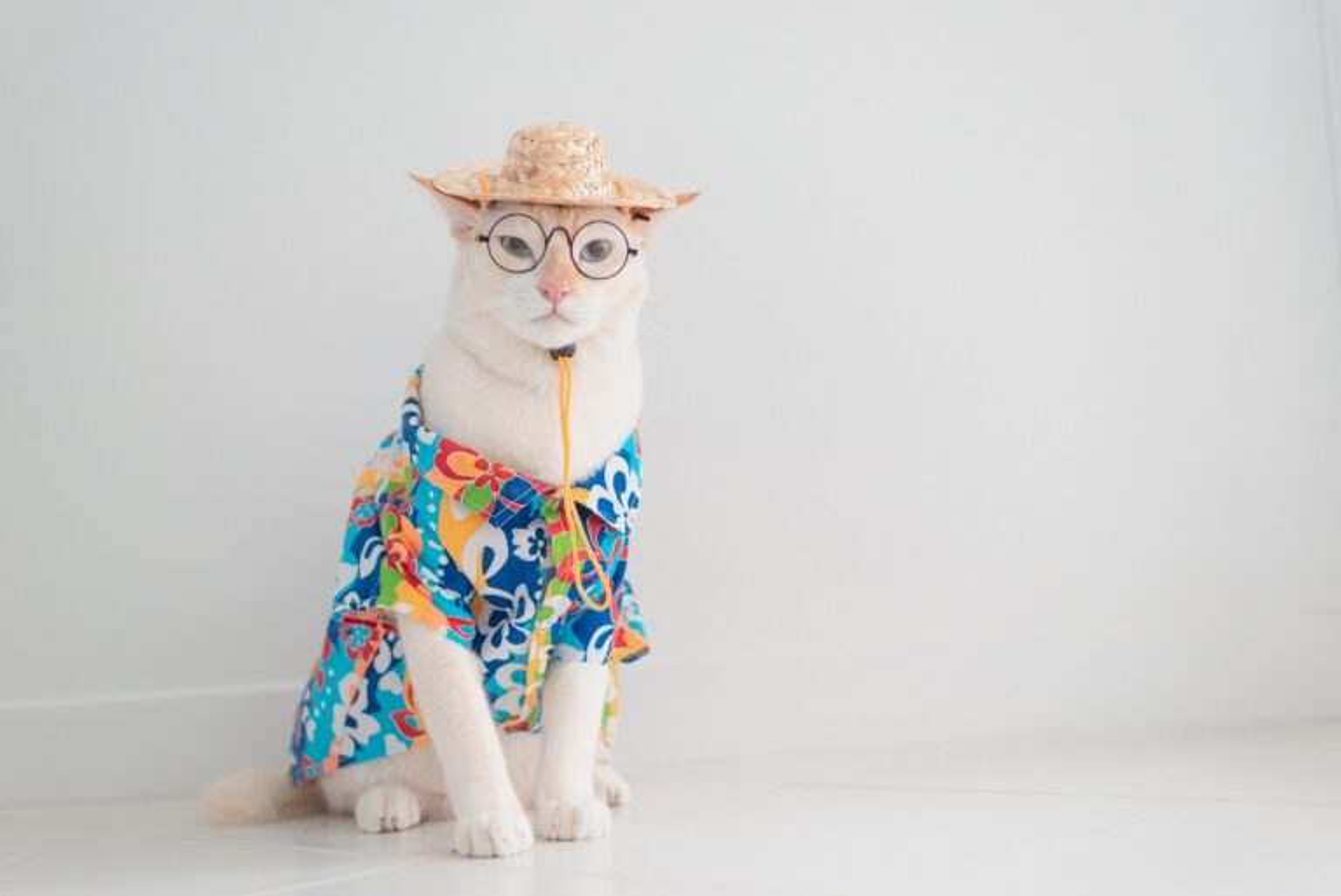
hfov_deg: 39.6
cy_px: 448
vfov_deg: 27.0
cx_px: 670
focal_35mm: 50
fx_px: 1863
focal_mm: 50
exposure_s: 1/160
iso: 400
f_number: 2.2
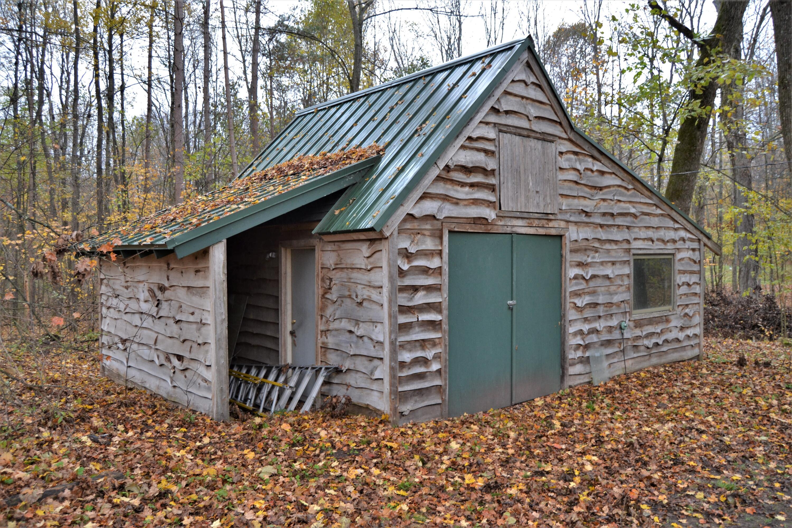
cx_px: 396
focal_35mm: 27
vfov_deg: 47.9
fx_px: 594
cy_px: 264
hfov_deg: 67.4
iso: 400
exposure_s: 1/60
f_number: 4
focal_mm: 18
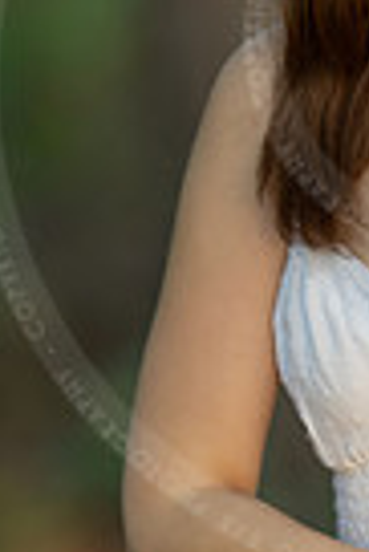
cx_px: 507
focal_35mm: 281
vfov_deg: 7.3
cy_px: 97
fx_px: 4309
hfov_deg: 4.9
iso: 160
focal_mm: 85
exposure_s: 1/400
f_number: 1.2
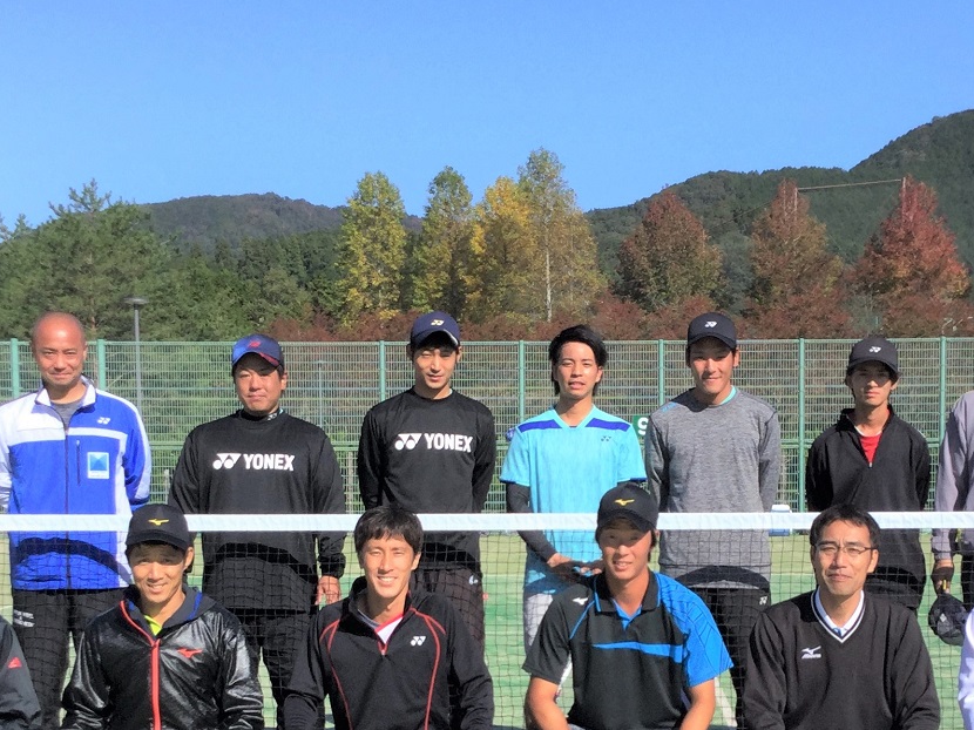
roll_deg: -0.6
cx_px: 467
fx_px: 1575
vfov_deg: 25.7
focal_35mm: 56
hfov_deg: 34.4
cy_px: 566
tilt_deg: -4.2
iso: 25
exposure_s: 1/1597
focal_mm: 3.3
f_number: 2.4
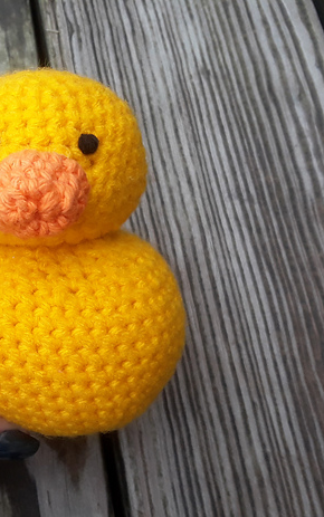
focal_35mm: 41
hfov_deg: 29.9
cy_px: 267
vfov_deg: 48.2
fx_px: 578
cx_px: 31
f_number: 1.9
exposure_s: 1/241
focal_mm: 2.9
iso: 40
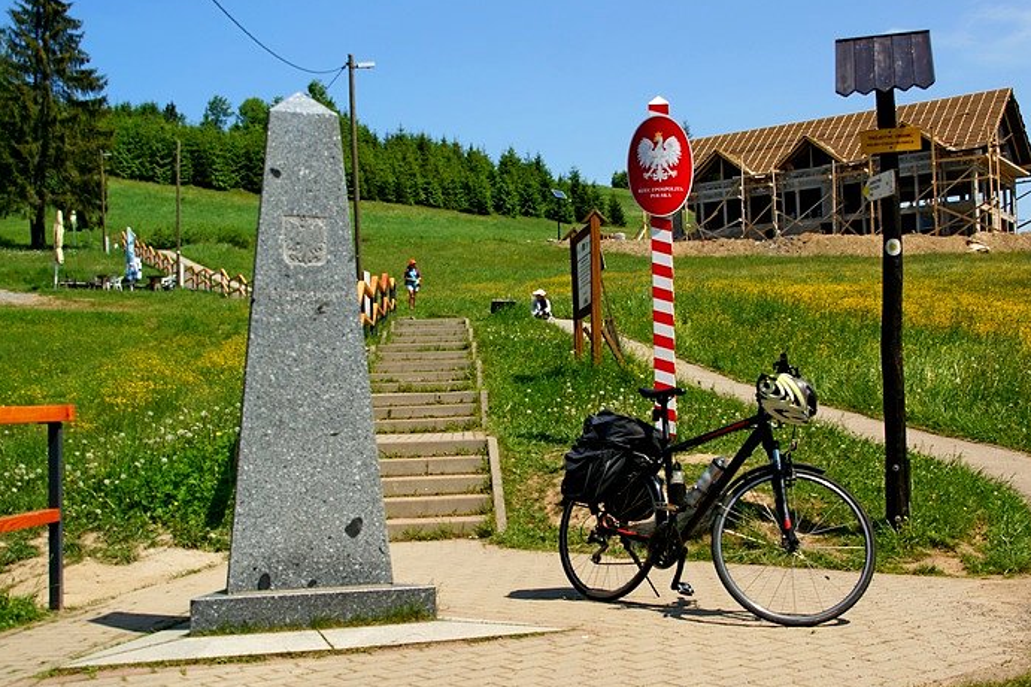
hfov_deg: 45.4
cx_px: 489
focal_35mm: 43
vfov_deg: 31.2
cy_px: 358
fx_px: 1231
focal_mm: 22
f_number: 5.6
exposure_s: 1/400
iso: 100
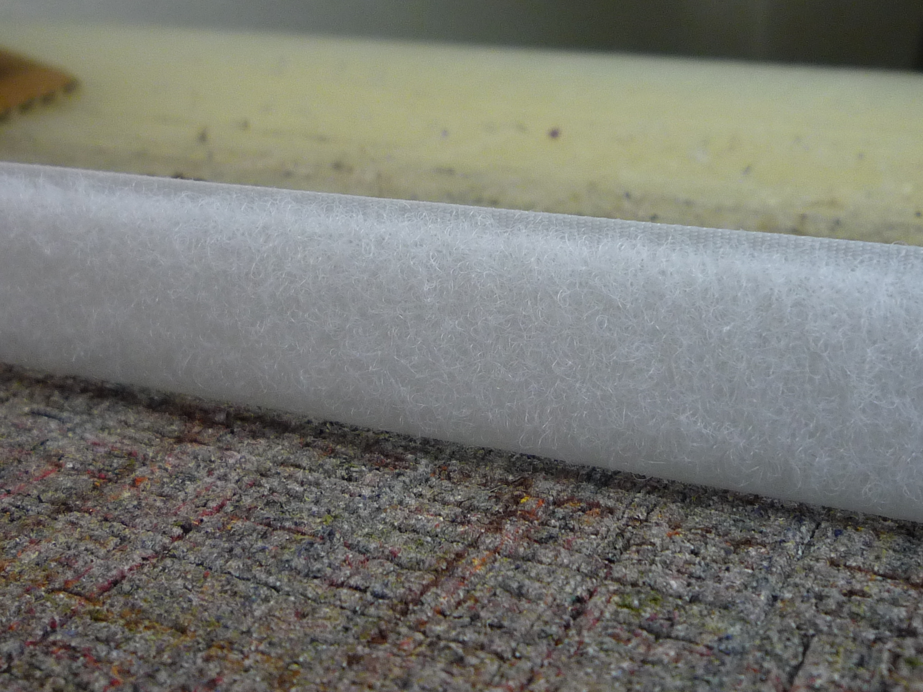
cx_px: 462
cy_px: 346
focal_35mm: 46
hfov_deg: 41.2
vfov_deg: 31.5
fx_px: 1227
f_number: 2.8
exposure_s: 1/30
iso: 160
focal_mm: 4.5
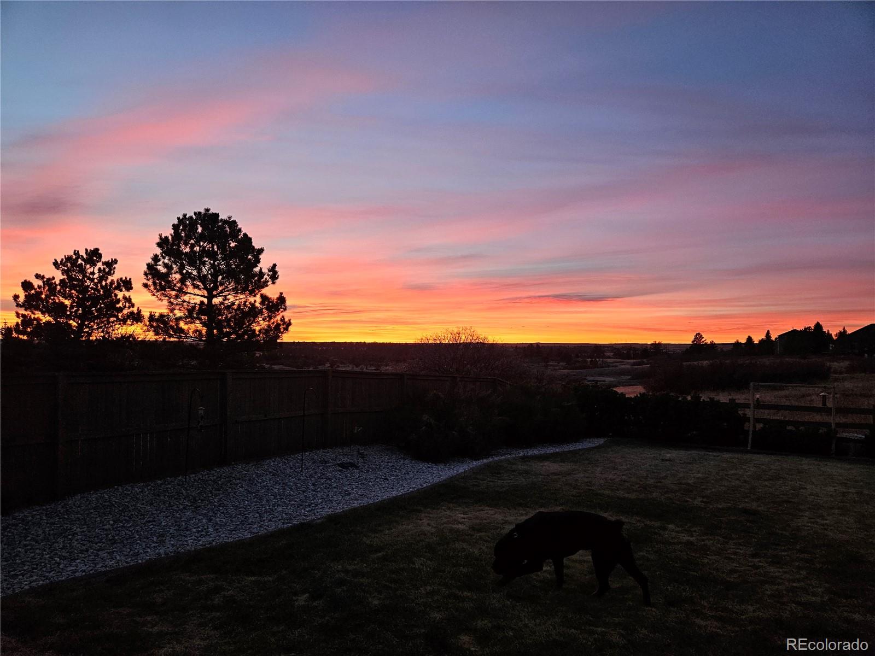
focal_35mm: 23
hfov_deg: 73.9
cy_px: 328
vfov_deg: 58.9
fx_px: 581
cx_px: 438
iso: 250
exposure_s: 1/120
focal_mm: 5.4
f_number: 1.8
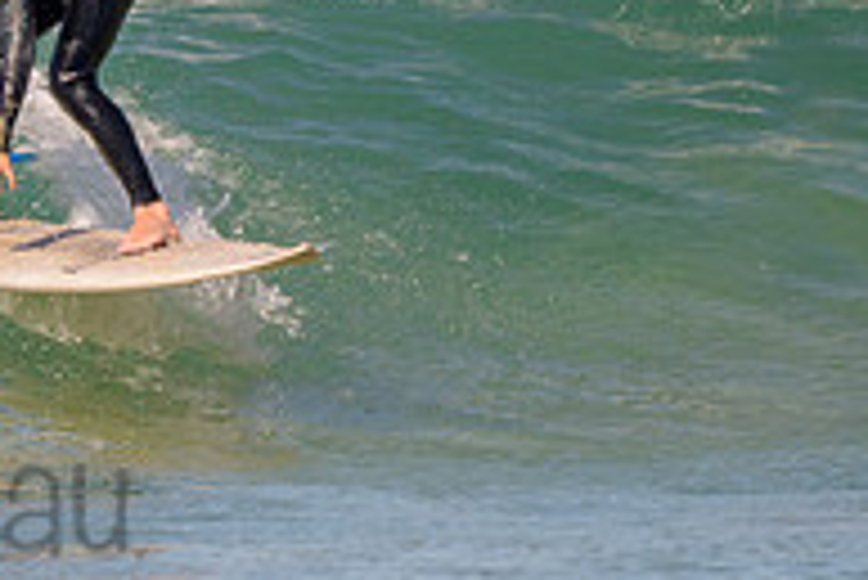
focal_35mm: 1898
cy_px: 219
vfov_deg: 0.7
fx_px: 45796
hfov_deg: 1.1
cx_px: -7
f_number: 5.6
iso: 200
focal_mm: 500
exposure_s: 1/2000
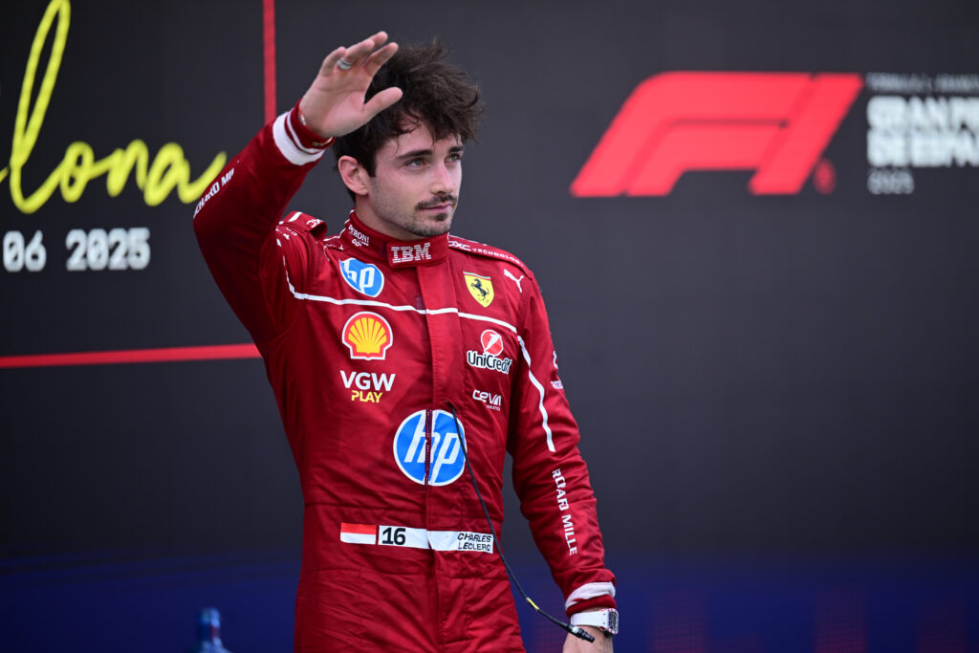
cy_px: 326
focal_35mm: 175
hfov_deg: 11.7
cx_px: 490
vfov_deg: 7.8
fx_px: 4759
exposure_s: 1/1250
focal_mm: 175
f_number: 2.8
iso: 500
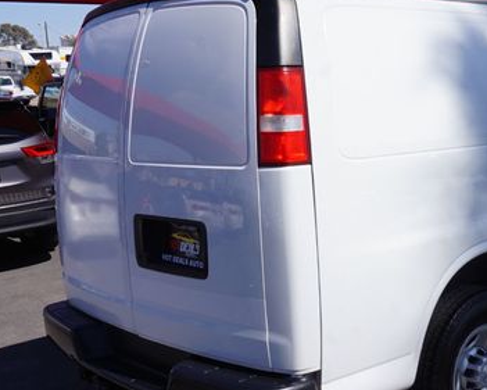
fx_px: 776
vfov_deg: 28.2
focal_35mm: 54
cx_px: 416
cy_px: 219
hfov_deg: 33.4
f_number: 14
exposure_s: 1/125
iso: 100
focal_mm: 21
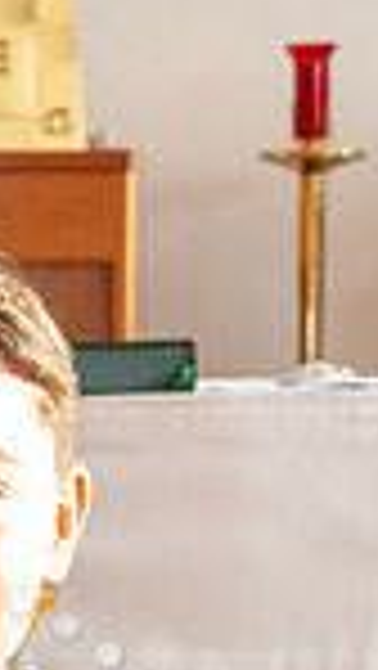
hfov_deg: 5.5
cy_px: 976
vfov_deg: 9.5
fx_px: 3931
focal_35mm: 221
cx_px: -137
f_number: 10
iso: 1250
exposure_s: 1/50
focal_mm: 70
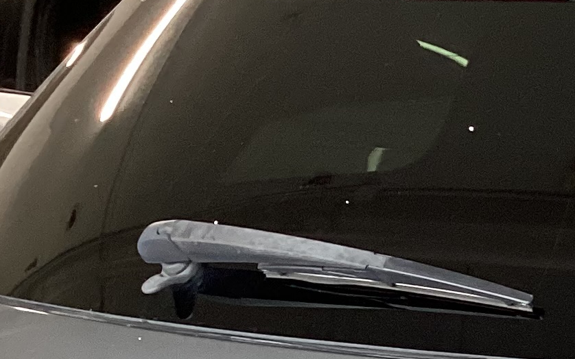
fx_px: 2006
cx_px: 840
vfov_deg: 9.9
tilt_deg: -16.1
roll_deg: +0.9
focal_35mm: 128
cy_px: 545
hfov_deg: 15.2
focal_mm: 3.3
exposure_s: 1/50
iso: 125
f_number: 2.4
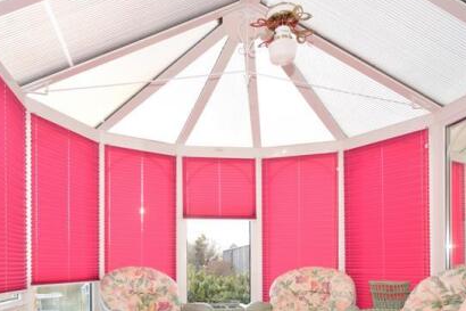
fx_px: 311
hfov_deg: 73.7
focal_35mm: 24
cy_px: 233
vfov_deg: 50.9
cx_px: 250
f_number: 5.6
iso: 400
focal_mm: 10
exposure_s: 1/80
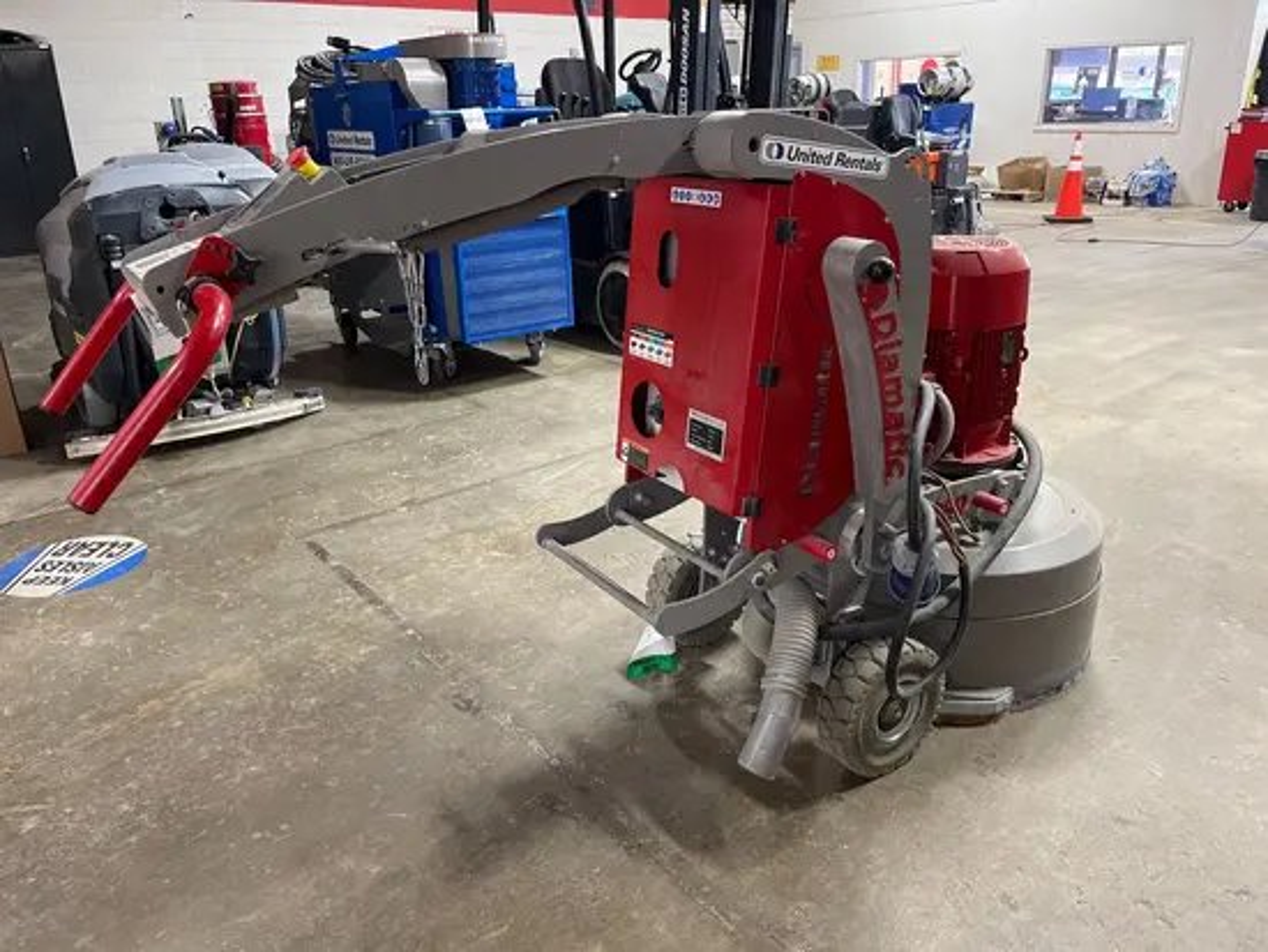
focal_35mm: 26
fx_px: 953
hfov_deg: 67.3
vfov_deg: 53.1
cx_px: 634
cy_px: 476
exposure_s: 1/60
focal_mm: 5.1
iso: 200
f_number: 1.6
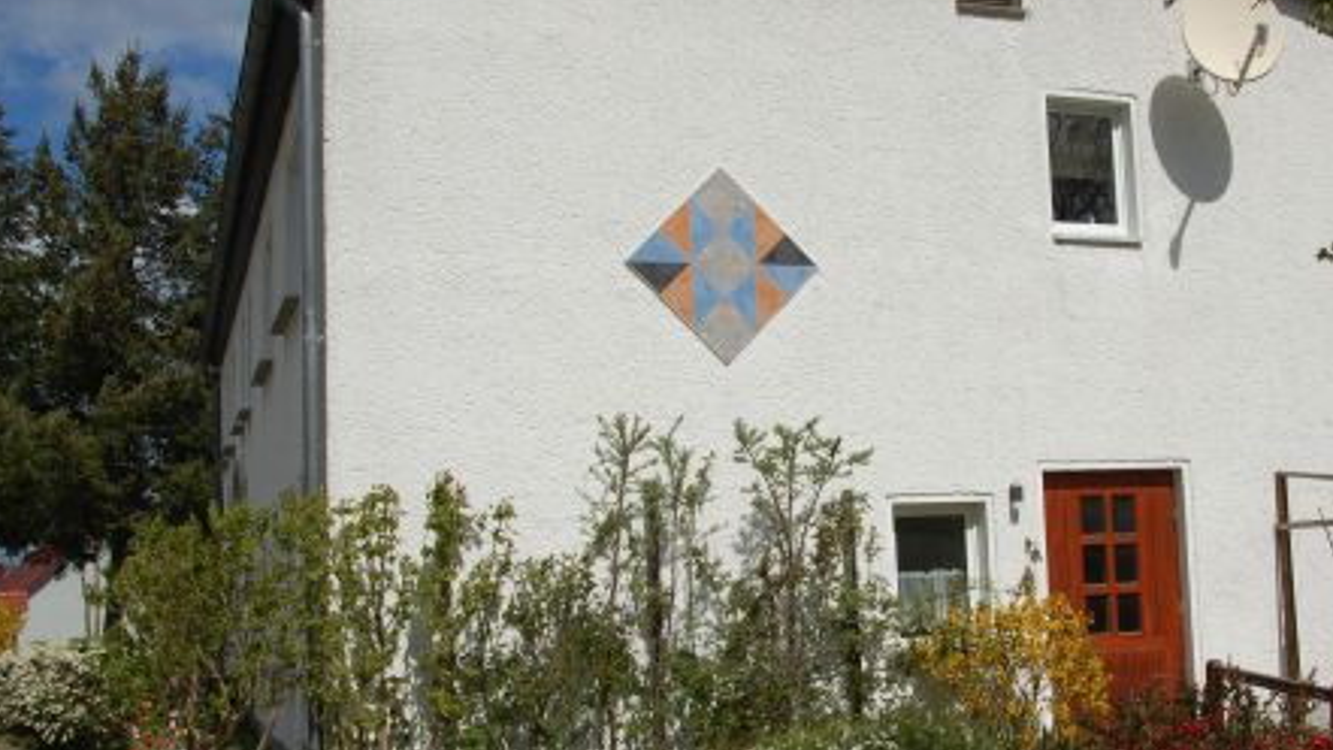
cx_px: 840
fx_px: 1661
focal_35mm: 47
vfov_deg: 25.4
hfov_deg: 43.4
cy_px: 410
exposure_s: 1/500
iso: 200
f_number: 11
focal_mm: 22
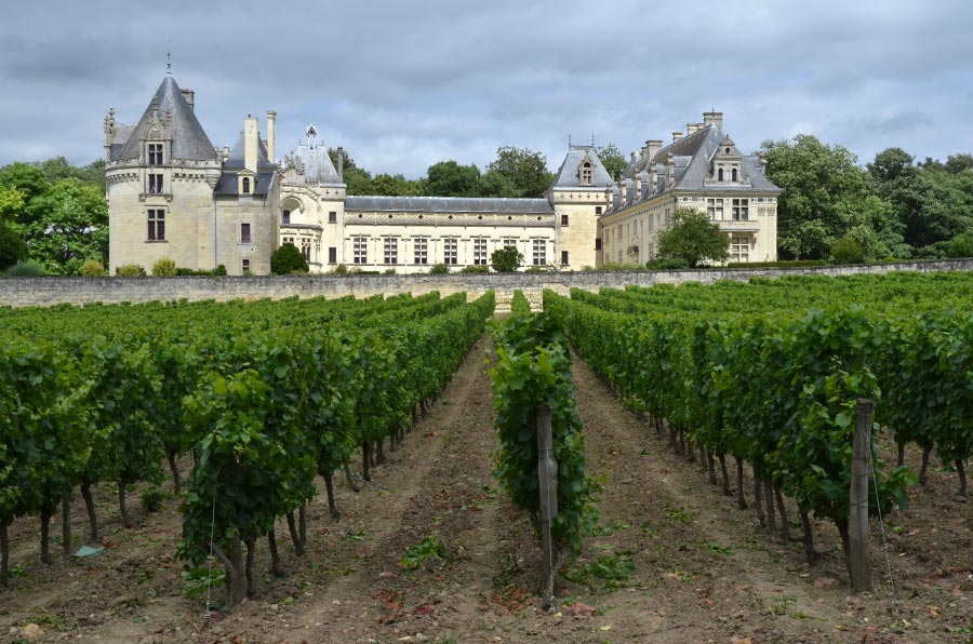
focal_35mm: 48
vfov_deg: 27.9
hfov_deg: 41.2
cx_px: 486
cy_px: 322
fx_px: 1295
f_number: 18
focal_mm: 32
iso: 400
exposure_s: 1/320
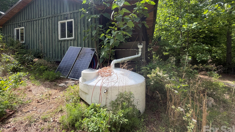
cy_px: 57
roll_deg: +0.3
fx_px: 100
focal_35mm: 16
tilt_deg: +0.2
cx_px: 118
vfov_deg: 66.8
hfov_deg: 99.4
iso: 64
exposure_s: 1/502
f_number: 2.2
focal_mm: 2.22
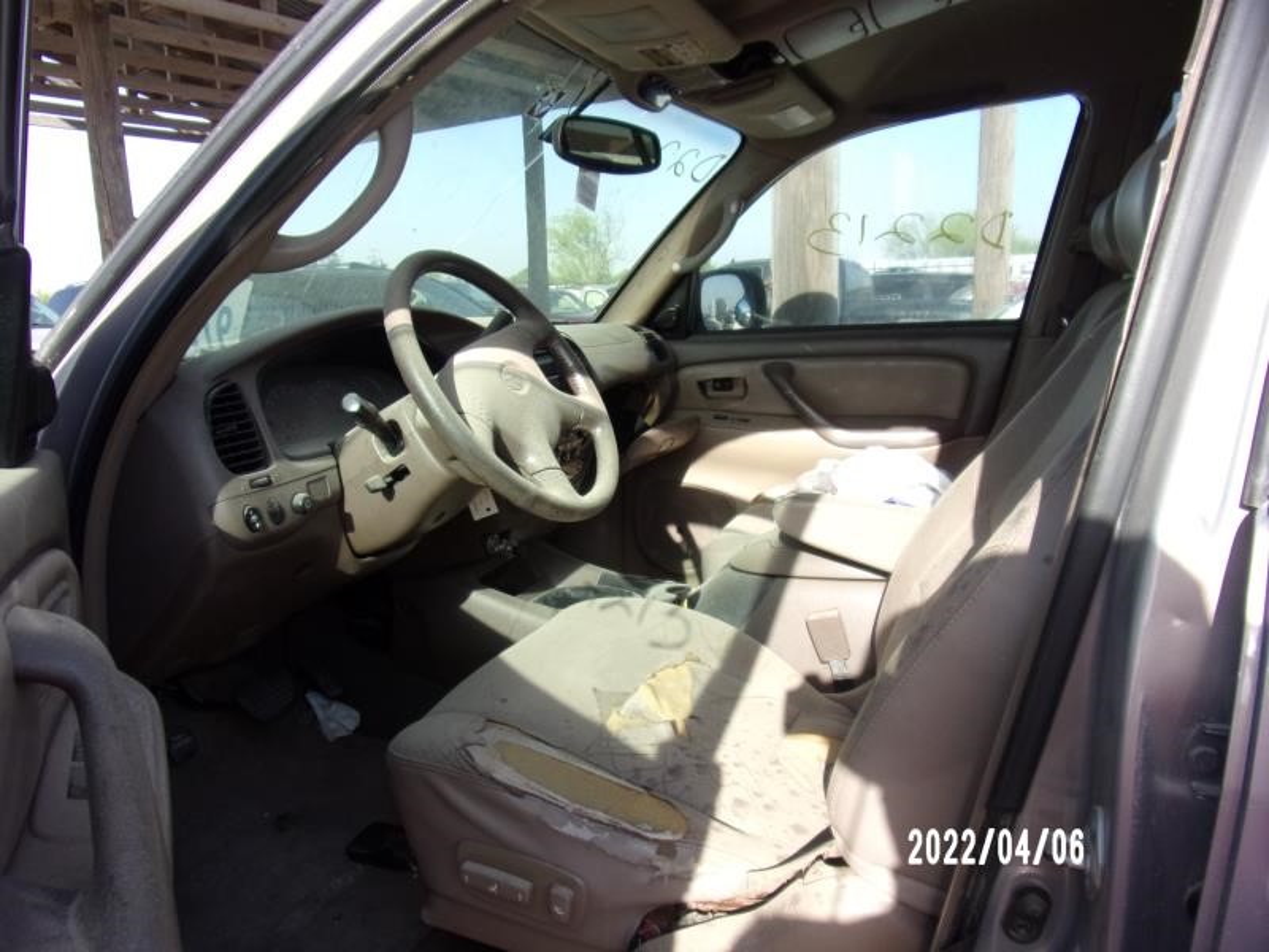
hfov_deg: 71.6
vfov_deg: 56.8
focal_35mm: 24
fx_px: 880
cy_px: 476
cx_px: 634
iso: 80
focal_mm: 4.3
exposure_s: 1/340
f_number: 3.3
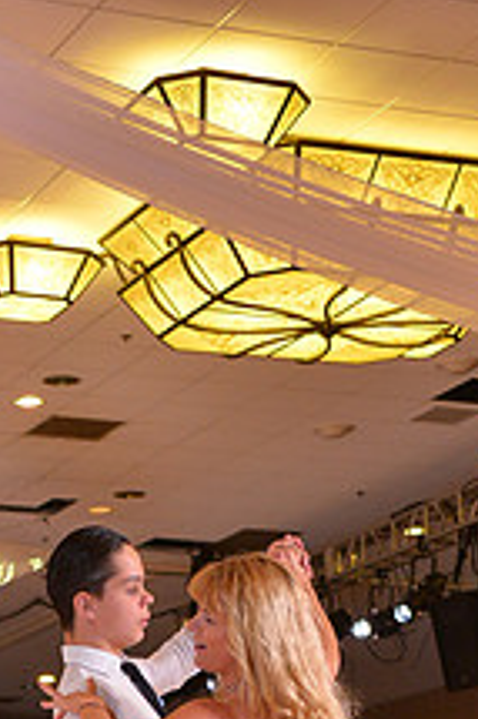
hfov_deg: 10.1
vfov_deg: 14.5
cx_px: 79
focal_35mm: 135
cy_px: 960
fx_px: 2693
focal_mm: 50
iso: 2000
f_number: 5
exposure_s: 1/250
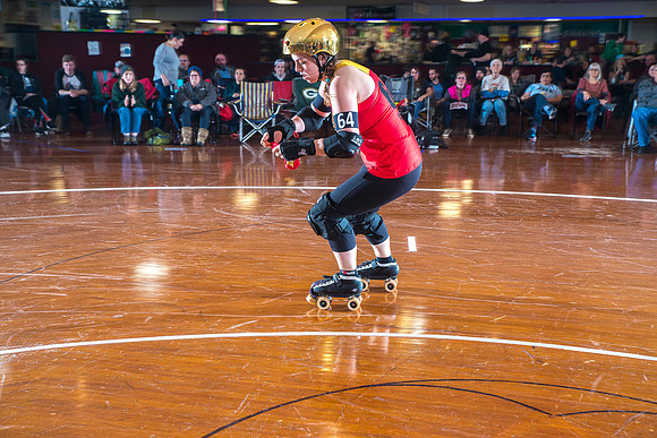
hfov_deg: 42.7
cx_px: 328
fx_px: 840
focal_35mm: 46
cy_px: 219
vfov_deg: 29.3
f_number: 5.6
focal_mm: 46
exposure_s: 1/160
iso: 800
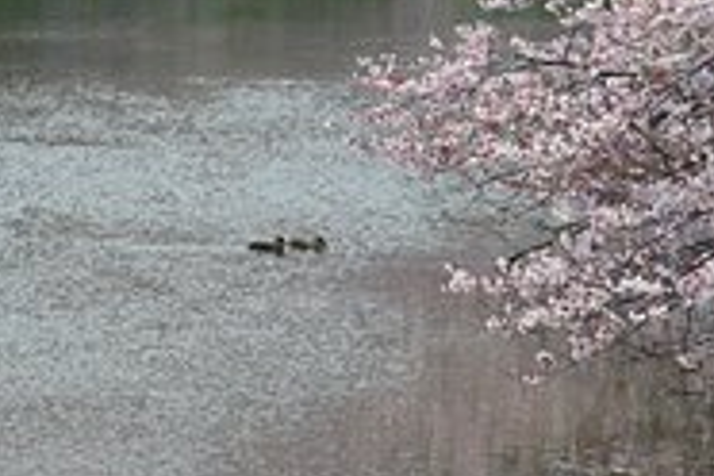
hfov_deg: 4.4
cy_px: -71
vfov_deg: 2.9
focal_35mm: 467
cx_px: 407
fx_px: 9269
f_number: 10
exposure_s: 1/160
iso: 250
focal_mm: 113
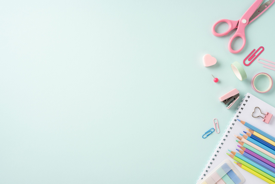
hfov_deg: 39.6
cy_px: 92
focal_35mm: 50
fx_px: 382
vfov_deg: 27.0
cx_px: 138
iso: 125
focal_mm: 50
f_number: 8
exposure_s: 1/125
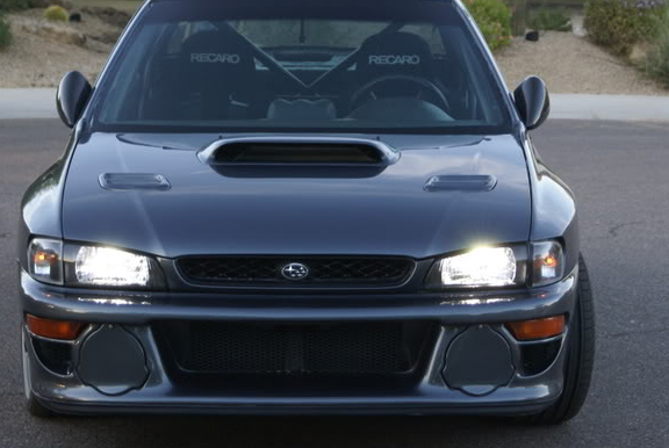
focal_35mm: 125
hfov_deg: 16.4
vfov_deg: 11.0
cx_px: 293
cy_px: 188
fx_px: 2326
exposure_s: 1/100
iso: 400
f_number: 5.6
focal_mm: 60
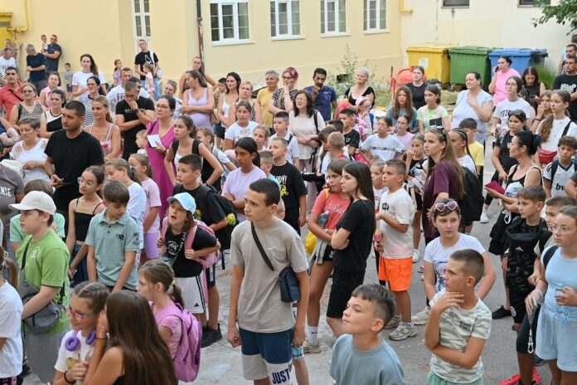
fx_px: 721
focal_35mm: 45
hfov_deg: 43.6
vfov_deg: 29.9
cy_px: 192
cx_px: 288
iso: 100
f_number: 4
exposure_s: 1/60
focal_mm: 45
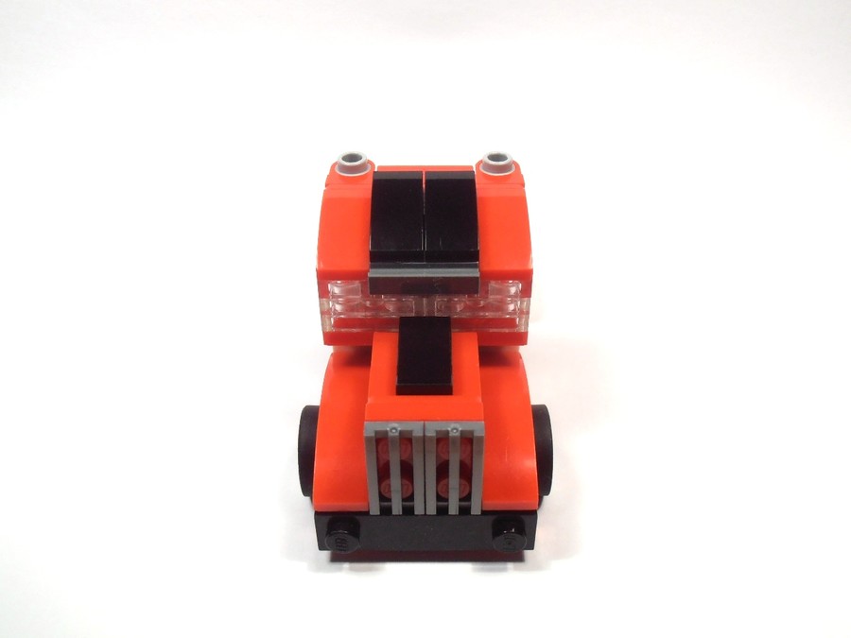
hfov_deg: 50.1
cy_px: 319
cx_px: 426
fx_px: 910
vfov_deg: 38.7
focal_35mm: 37
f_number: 3.9
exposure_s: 1/50
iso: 80
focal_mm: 6.61
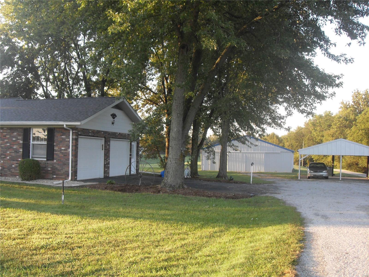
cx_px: 184
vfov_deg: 38.7
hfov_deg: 50.1
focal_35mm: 37
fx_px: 394
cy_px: 138
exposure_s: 1/90
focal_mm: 6.3
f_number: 2.8
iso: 80
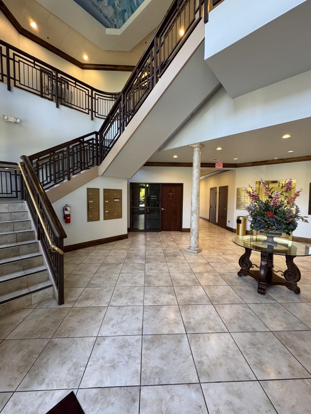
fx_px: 168
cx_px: 156
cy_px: 207
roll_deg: -0.7
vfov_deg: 102.1
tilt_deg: -3.8
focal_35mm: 14
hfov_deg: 85.7
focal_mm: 2.22
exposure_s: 1/60
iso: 250
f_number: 2.2
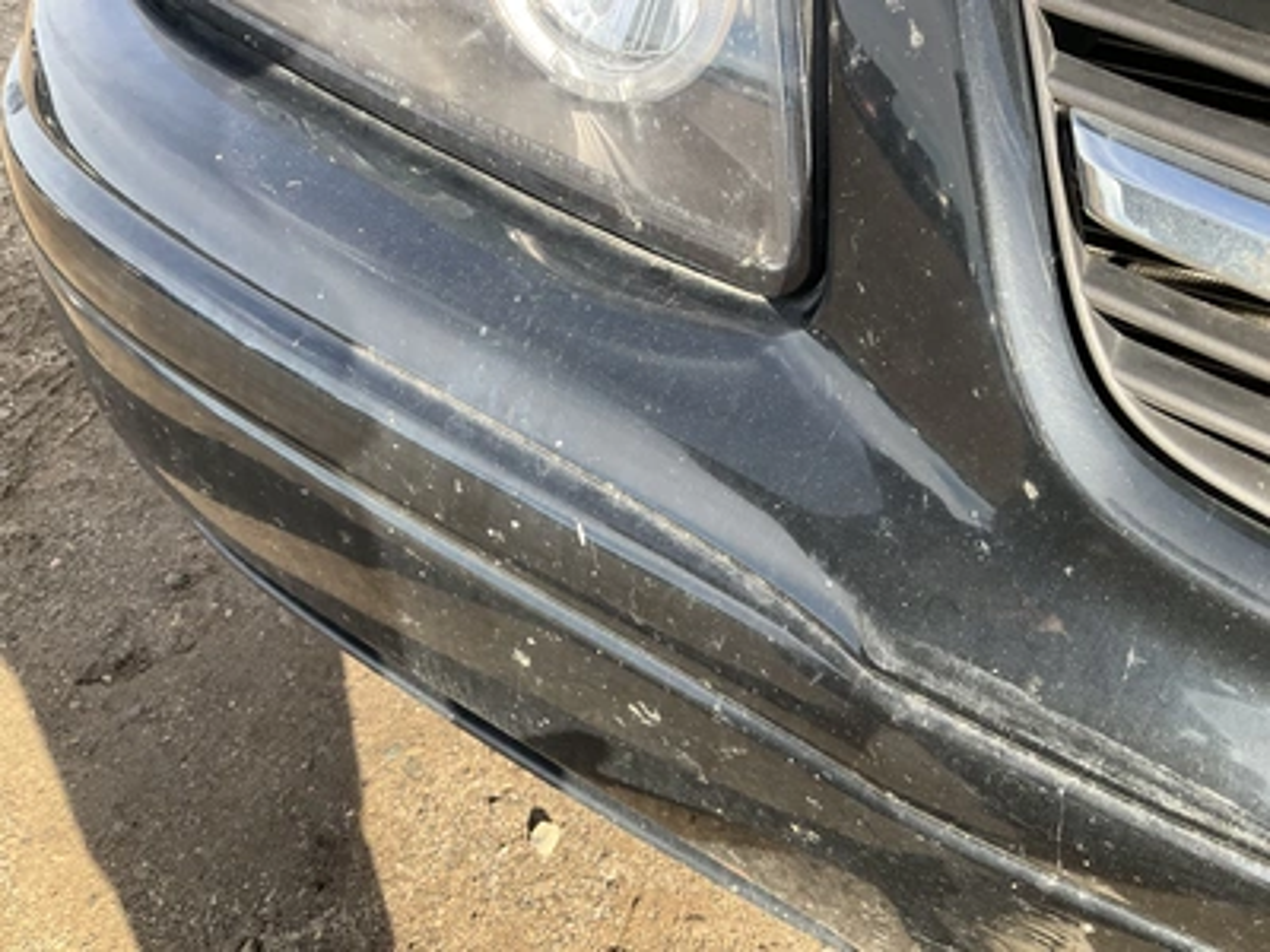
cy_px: 476
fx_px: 1064
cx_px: 635
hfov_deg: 61.7
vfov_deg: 48.2
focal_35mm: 29
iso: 20
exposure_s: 1/223
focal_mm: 3
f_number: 1.8
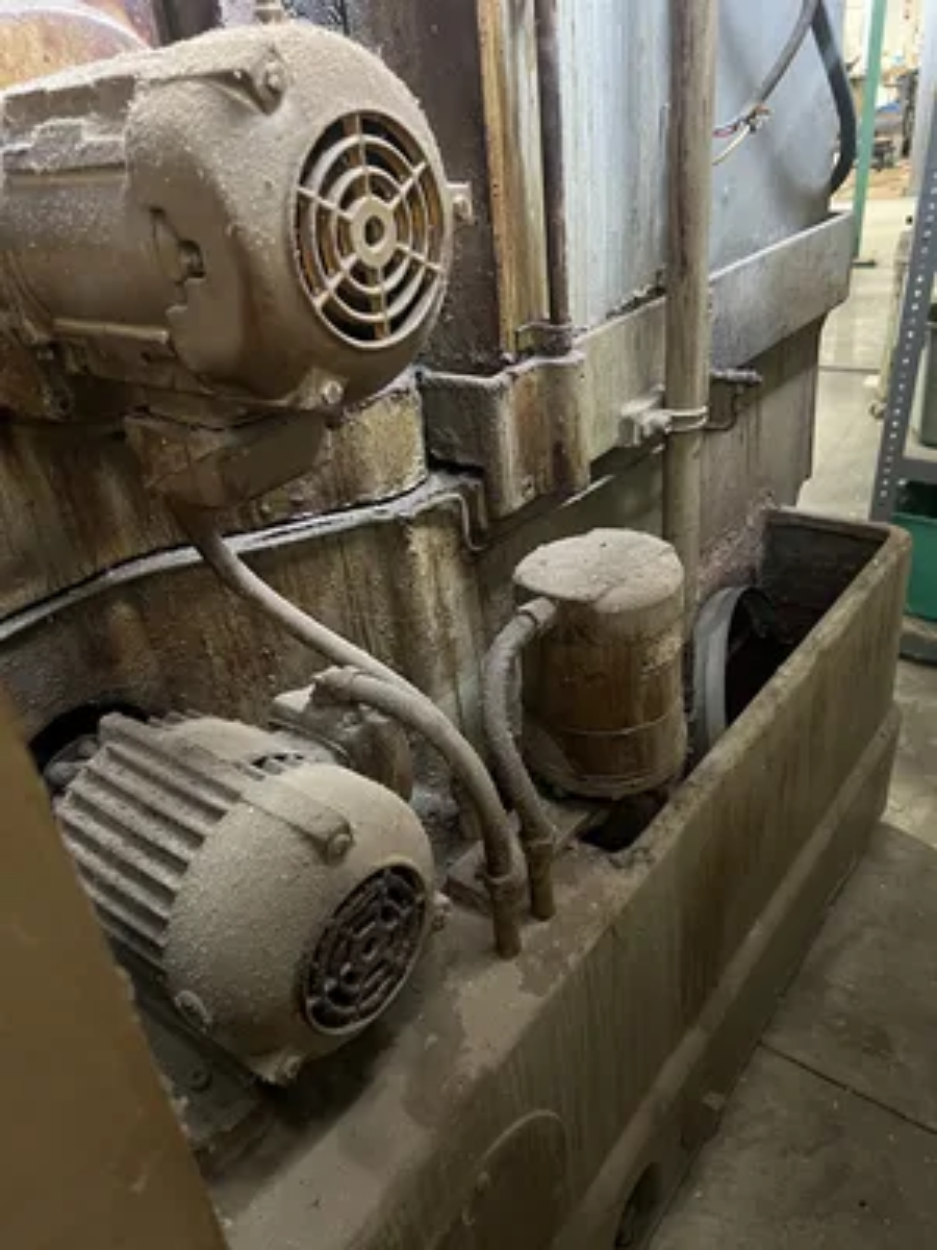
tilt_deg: -29.7
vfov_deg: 67.3
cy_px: 625
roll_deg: +4.9
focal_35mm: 26
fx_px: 938
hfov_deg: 53.1
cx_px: 468
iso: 640
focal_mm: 5.7
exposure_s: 1/30
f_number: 1.5
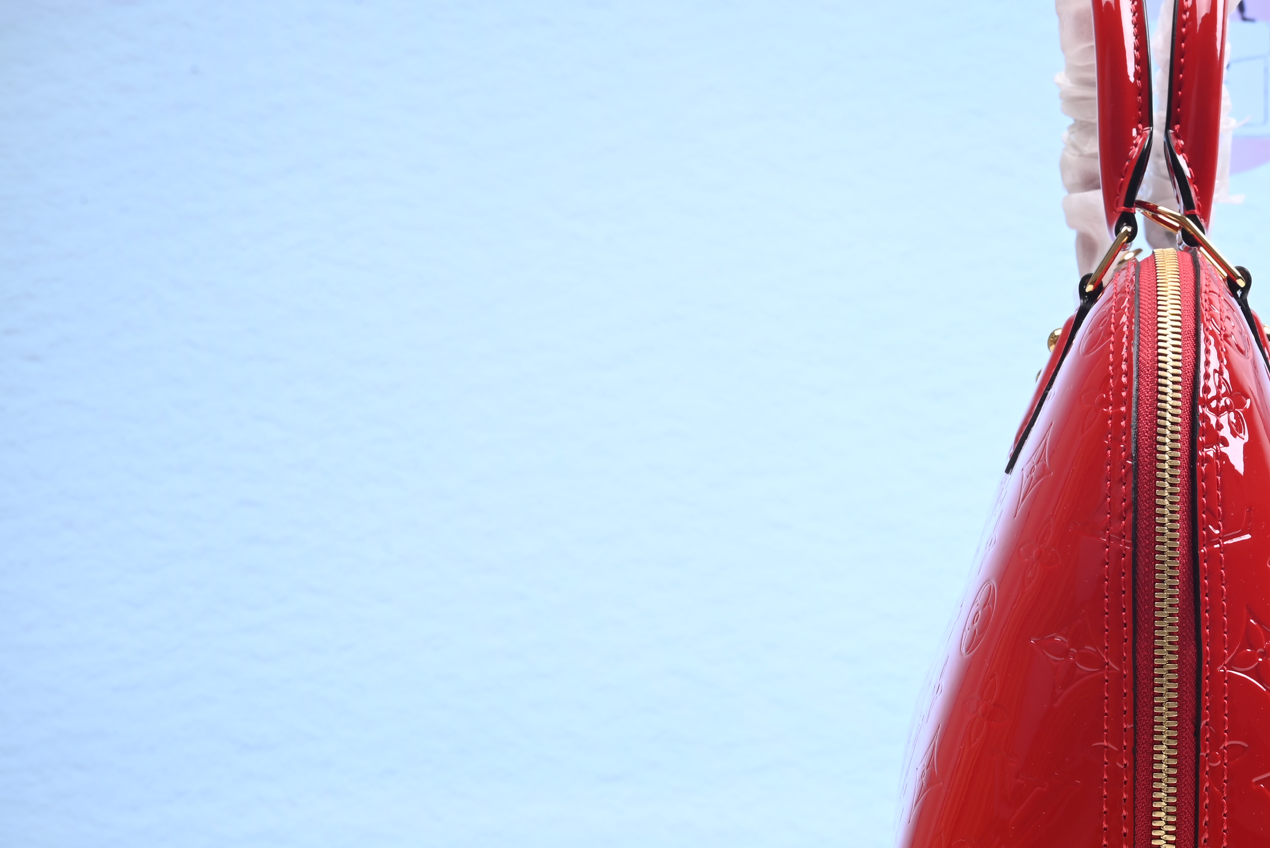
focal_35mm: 66
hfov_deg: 29.5
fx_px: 2329
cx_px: 1098
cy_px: 583
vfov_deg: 20.5
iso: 100
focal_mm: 38
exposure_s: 1/2
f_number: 16
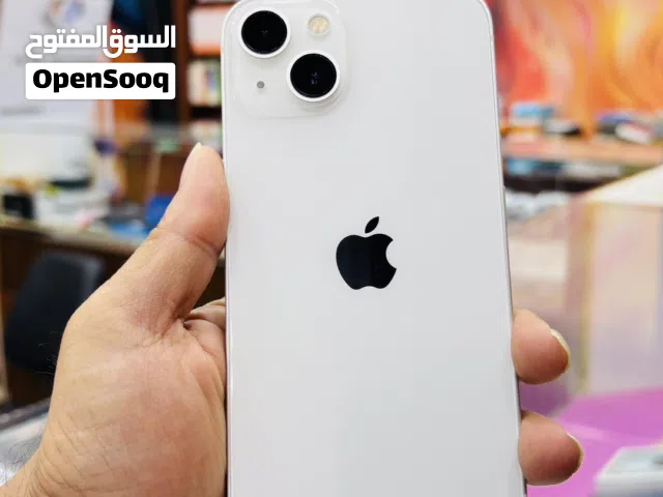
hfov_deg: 67.3
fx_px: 498
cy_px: 248
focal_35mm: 26
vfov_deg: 53.1
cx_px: 332
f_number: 1.6
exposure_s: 1/100
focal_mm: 5.96
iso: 50
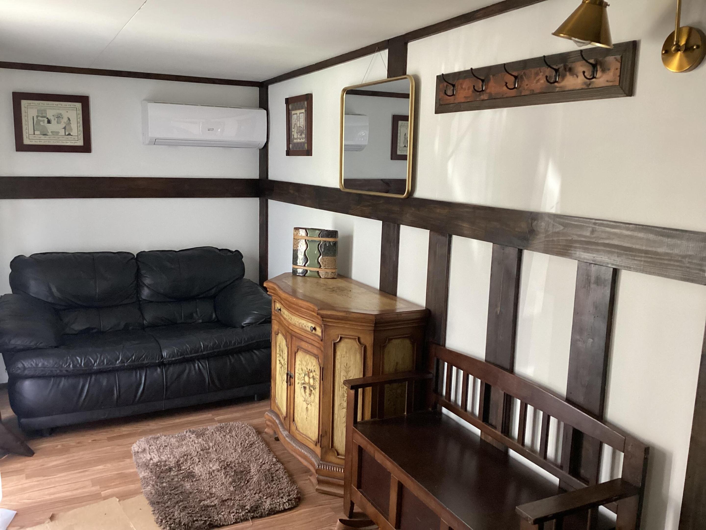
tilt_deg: -11.8
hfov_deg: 58.4
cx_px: 353
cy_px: 265
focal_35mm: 31
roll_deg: -1.9
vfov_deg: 45.4
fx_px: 632
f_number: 2.4
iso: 320
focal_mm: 3.3
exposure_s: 1/60
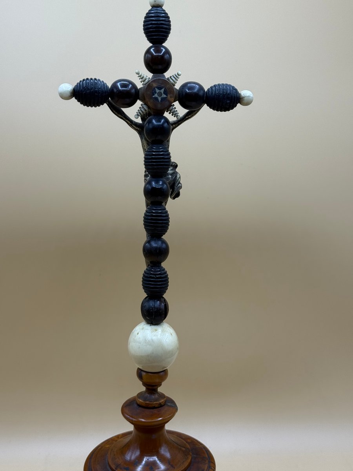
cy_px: 236
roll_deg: -1.1
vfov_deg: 39.7
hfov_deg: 30.3
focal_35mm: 48
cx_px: 176
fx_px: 653
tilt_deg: -14.1
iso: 64
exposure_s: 1/1041
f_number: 1.78
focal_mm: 6.76
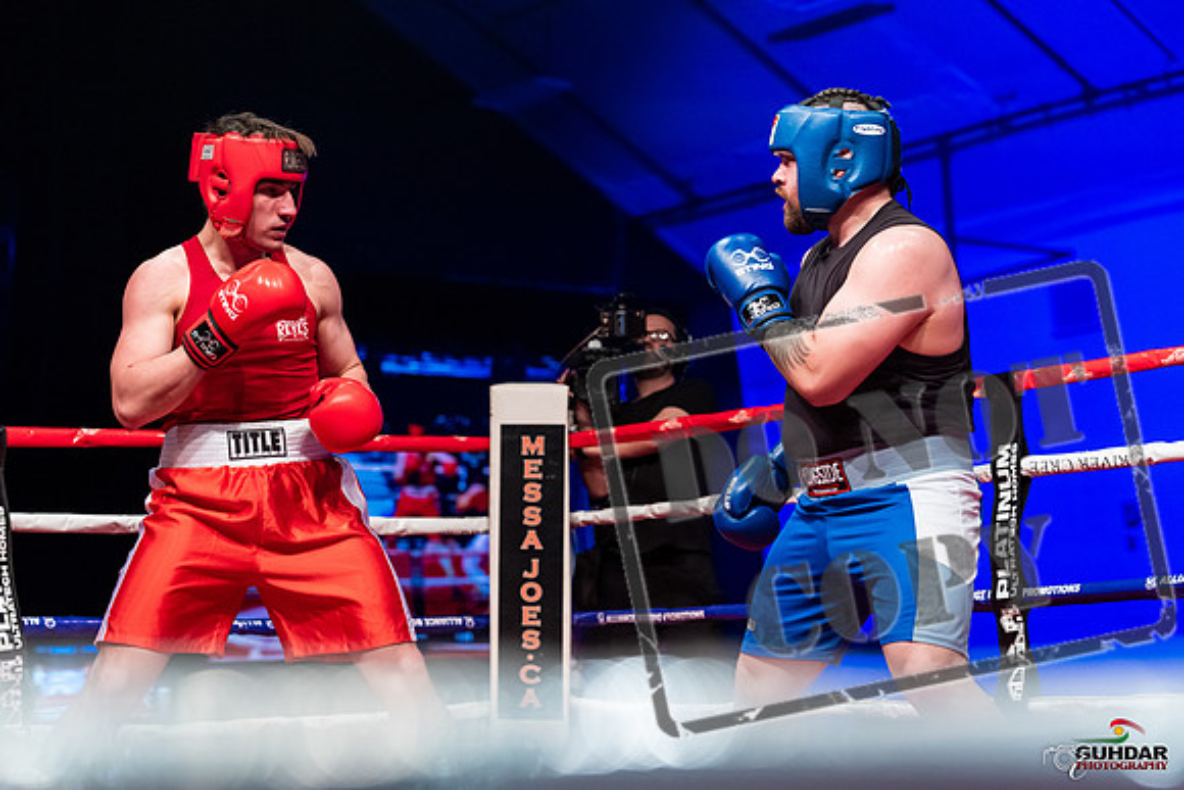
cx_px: 592
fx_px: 2434
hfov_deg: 27.3
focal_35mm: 74
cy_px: 395
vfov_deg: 18.4
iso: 4000
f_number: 3.2
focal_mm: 74
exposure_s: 1/1000
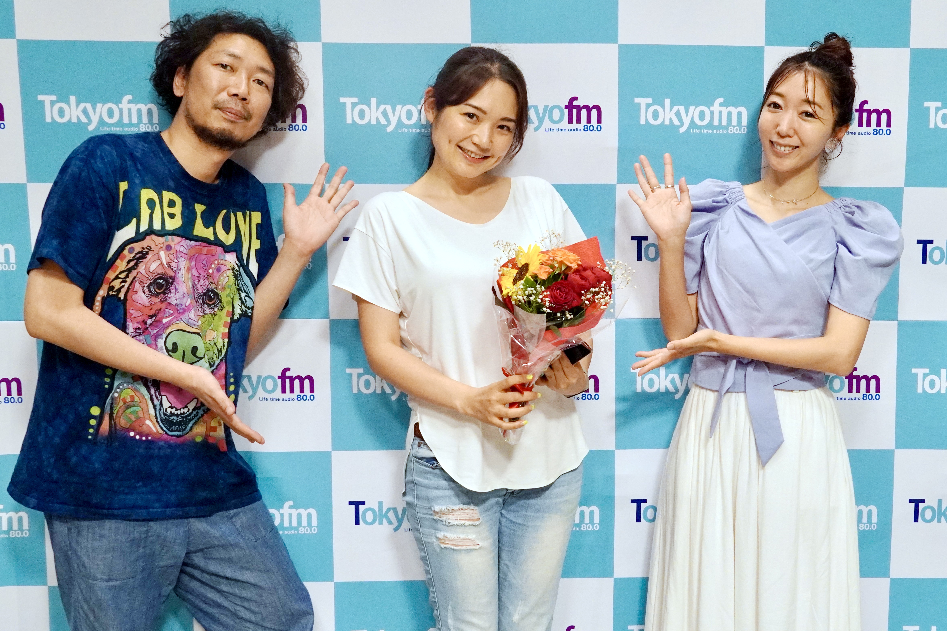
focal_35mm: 38
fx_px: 986
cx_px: 474
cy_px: 316
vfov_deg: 35.5
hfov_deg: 51.3
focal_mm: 25
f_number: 6.3
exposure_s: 1/100
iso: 2500
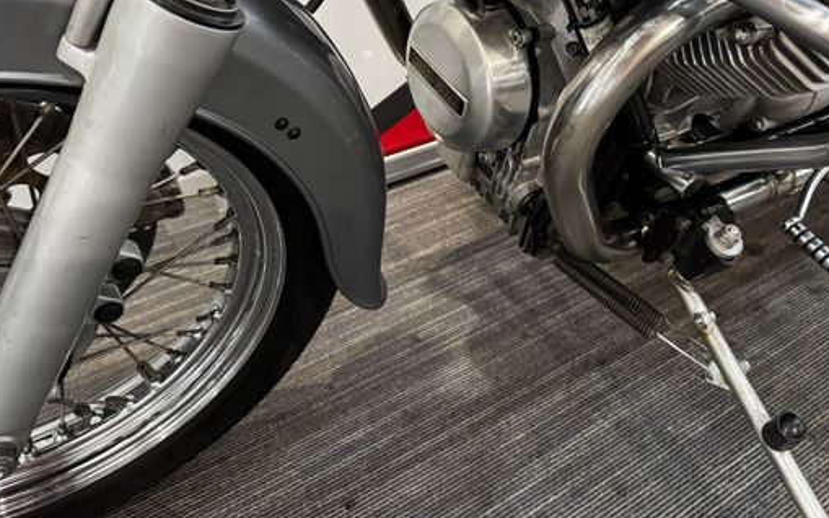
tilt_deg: -29.3
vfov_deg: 38.6
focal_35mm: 32
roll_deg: +1.2
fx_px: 723
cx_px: 433
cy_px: 142
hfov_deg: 59.6
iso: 800
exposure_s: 1/50
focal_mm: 6.76
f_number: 1.78
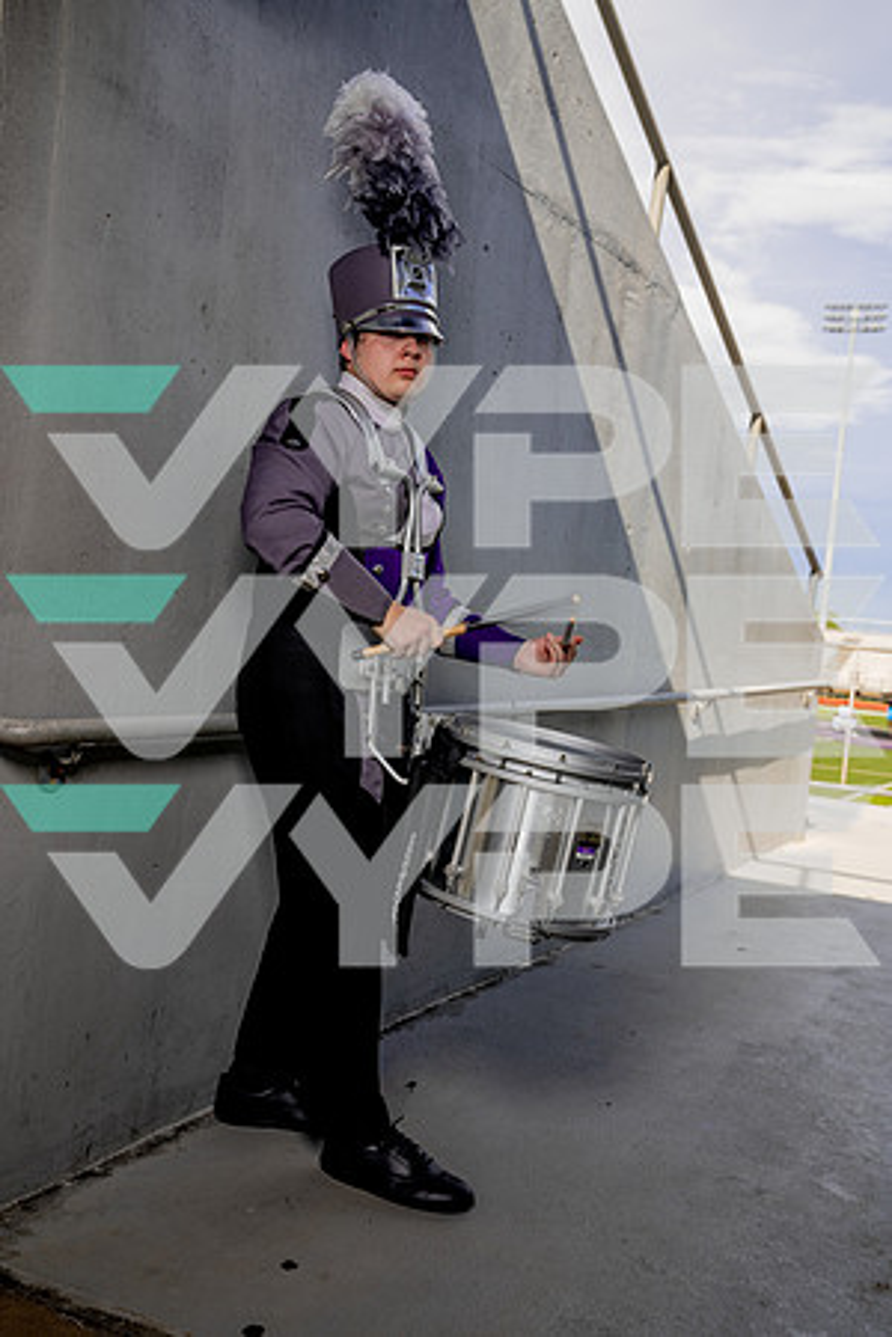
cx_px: 446
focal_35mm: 39
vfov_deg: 49.6
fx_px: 1449
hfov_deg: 34.2
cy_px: 668
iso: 100
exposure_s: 1/250
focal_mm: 39
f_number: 5.6
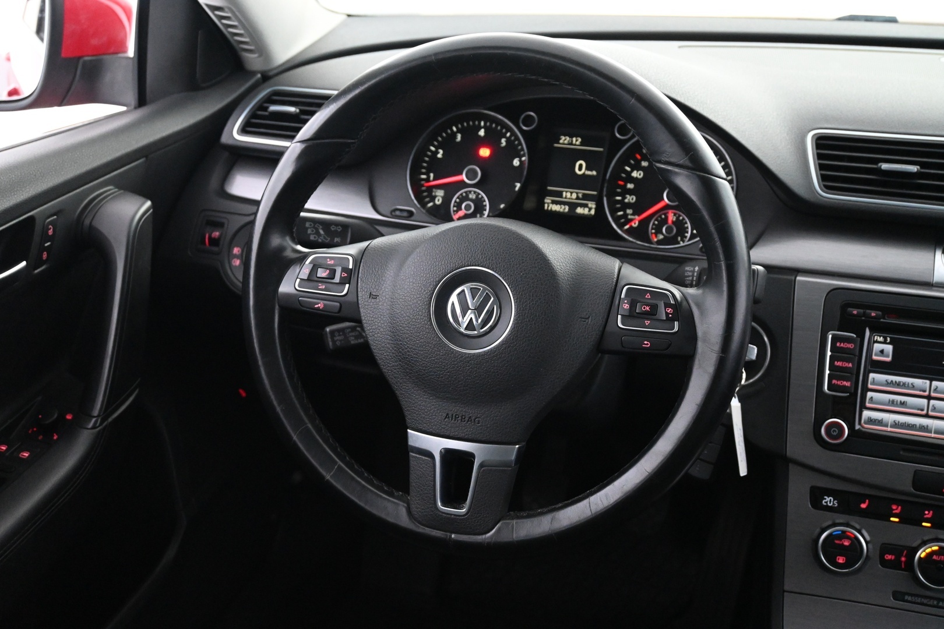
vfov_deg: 32.4
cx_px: 472
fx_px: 1082
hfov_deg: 47.2
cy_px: 314
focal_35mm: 41
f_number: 4.5
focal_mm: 27.5
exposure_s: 1/40
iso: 5000
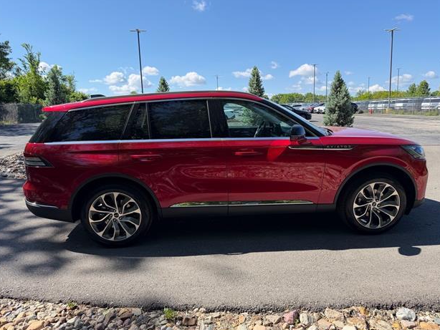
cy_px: 167
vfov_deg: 54.9
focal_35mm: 25
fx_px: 318
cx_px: 220
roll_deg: +0.6
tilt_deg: -7.1
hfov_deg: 69.4
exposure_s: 1/2370
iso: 80
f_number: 1.78
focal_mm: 6.76
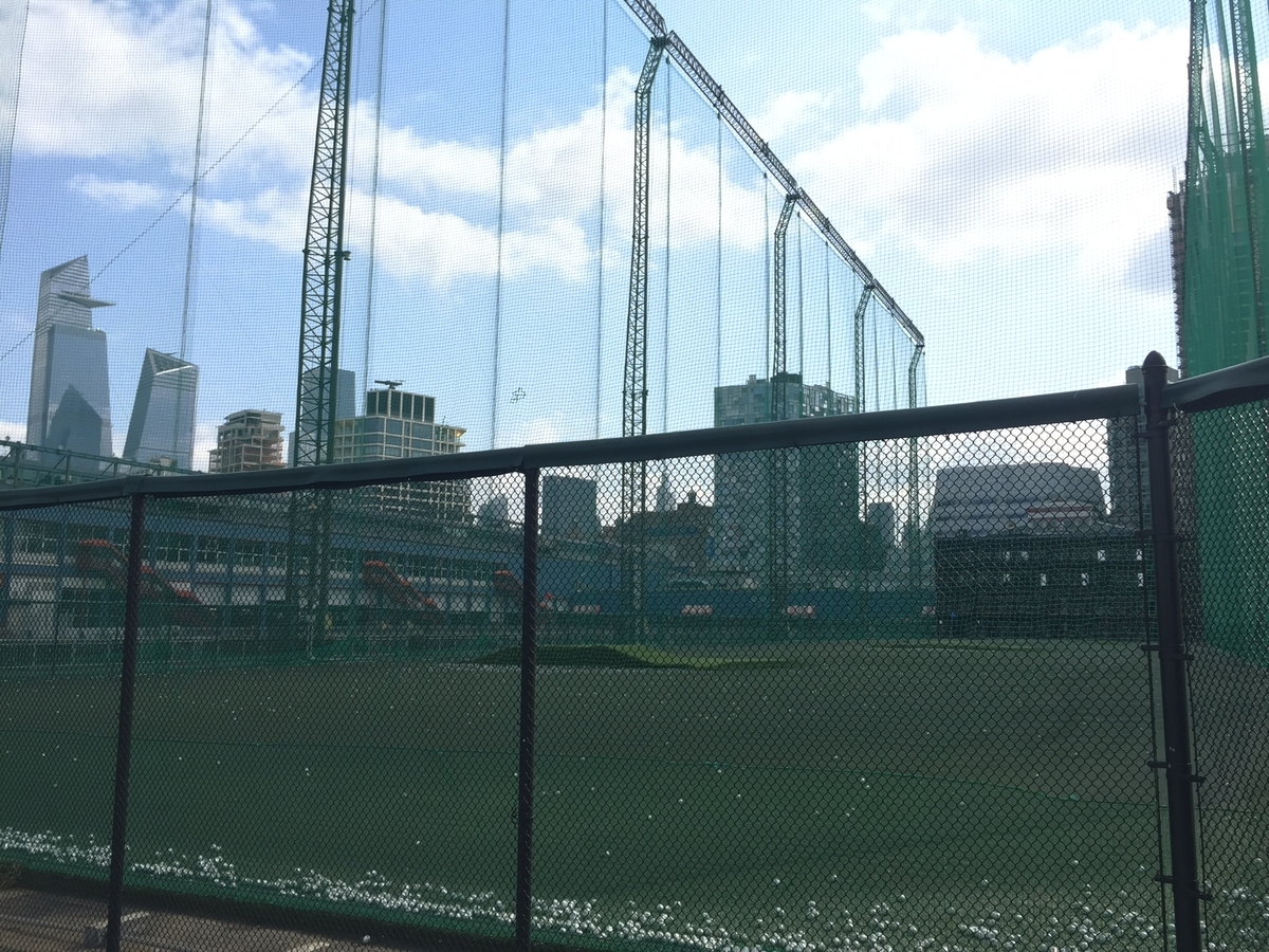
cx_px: 634
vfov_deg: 48.2
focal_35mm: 29
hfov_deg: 61.7
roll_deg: -1.4
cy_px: 476
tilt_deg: +7.0
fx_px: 1063
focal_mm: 4.15
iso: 32
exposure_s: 1/581
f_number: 2.2
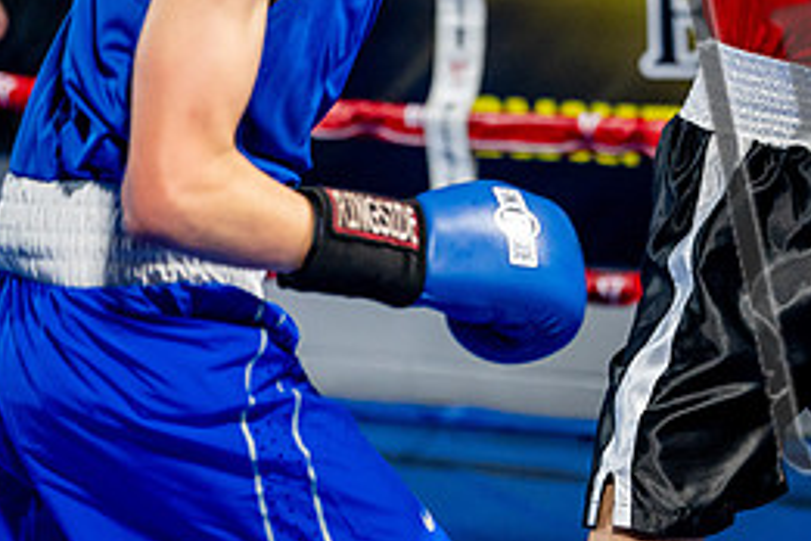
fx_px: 3807
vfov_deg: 8.1
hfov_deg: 12.1
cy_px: -51
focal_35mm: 169
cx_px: 680
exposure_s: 1/1000
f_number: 2
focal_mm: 76
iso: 4000
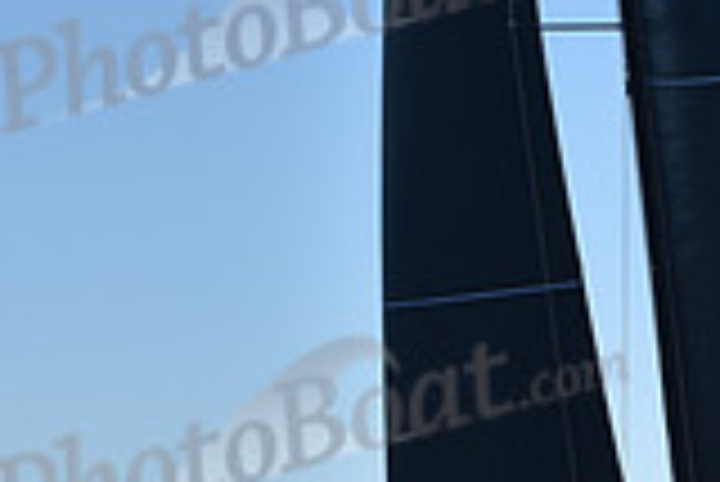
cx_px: 864
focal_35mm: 254
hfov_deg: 8.0
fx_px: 5084
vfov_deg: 5.4
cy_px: 601
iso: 200
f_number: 6.3
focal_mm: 70
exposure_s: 1/800
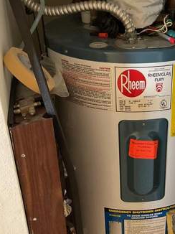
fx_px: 385
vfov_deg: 33.2
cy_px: 171
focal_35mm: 57
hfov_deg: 25.2
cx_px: 142
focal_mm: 3
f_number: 1.8
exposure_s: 1/50
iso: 100
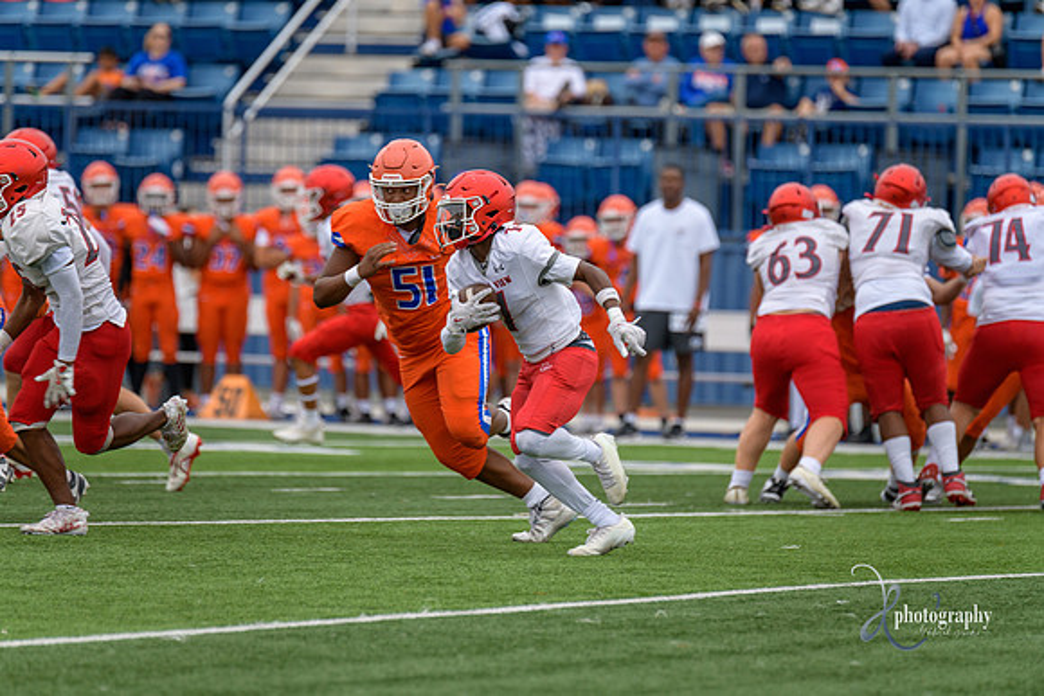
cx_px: 522
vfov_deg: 4.6
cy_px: 348
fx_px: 8702
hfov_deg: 6.9
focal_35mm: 300
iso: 280
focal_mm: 300
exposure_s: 1/800
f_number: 3.5
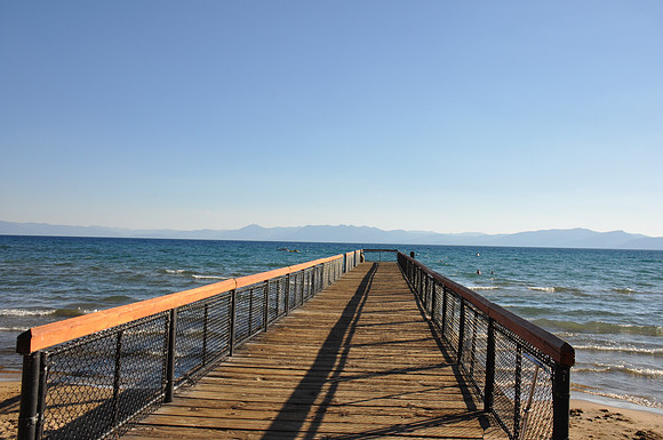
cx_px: 332
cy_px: 220
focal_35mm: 33
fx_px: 607
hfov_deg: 57.3
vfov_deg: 39.9
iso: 200
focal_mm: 22
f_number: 13
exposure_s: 1/160
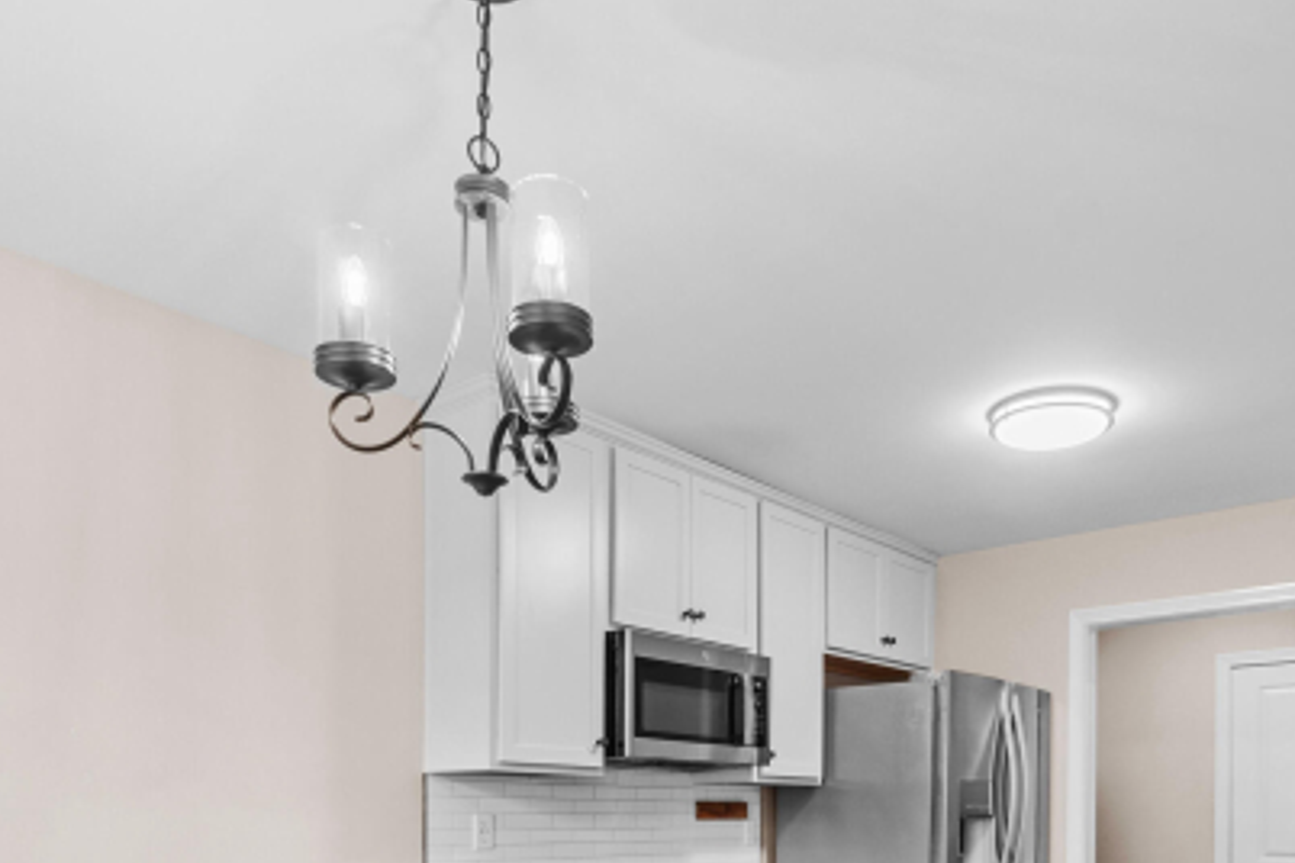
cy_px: 802
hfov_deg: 65.3
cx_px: 722
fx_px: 1007
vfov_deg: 42.0
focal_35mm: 28
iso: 400
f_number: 8
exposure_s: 1/3
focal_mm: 10
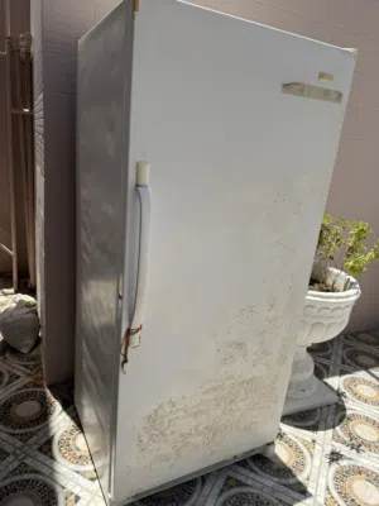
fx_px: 350
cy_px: 253
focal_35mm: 24
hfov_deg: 56.8
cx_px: 190
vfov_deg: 71.6
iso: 80
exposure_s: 1/4975
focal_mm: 6.76
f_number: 1.78
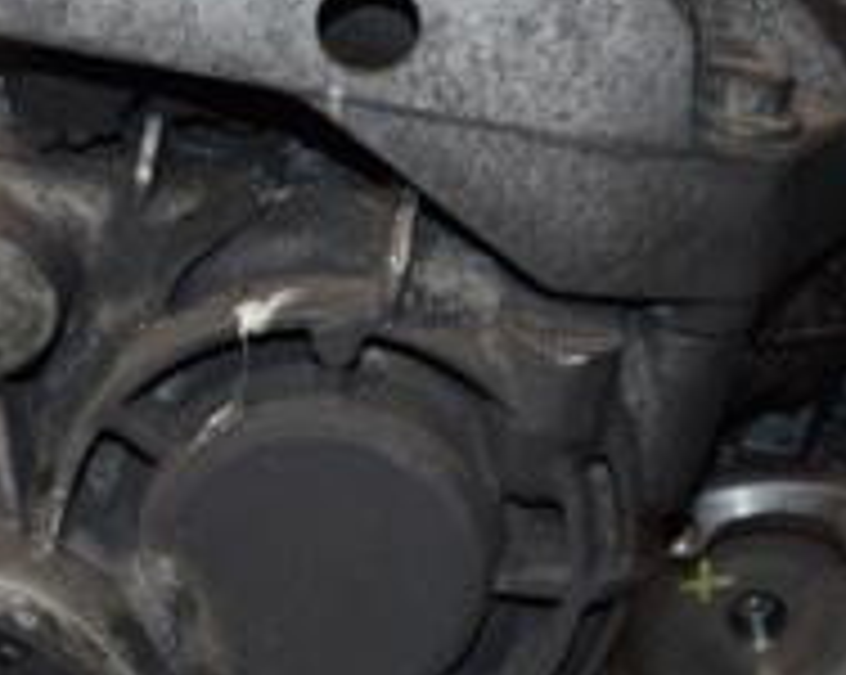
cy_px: 436
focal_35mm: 108
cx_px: 230
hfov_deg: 17.7
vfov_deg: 14.2
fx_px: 2701
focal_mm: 24
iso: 800
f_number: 5
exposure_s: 1/60
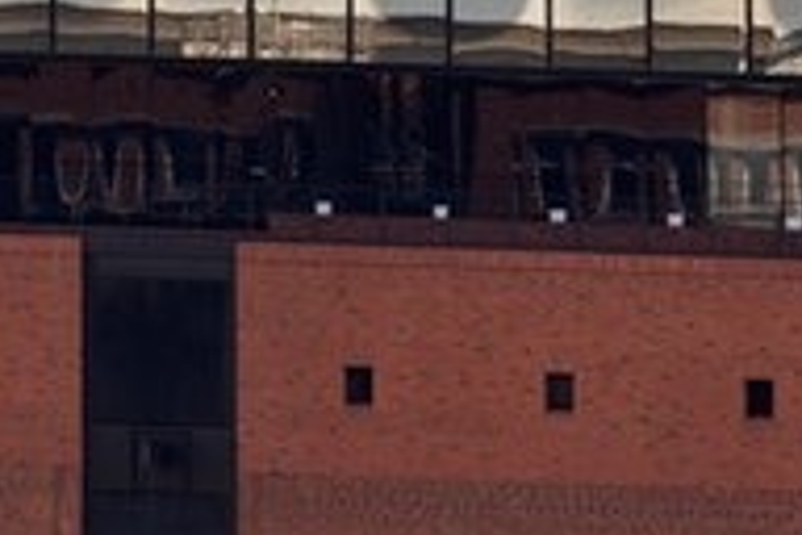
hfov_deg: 1.1
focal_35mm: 1874
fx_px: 41745
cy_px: -639
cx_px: 365
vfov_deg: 0.7
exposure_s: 1/200
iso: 100
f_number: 7.1
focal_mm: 400
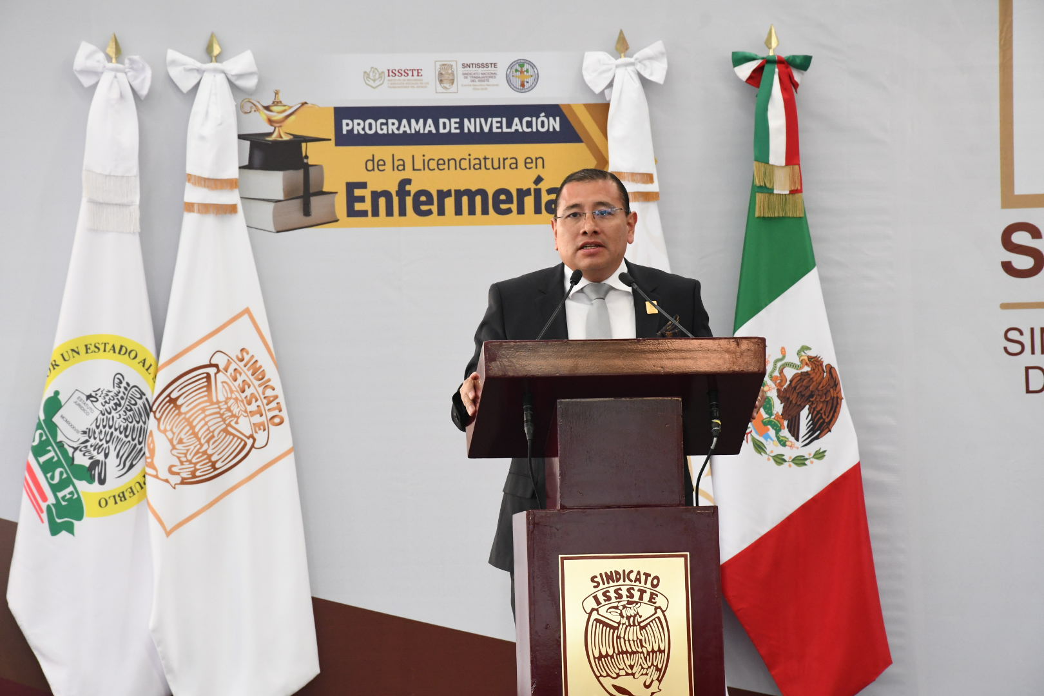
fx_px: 4350
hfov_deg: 13.7
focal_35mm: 150
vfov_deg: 9.1
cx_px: 522
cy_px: 348
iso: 2000
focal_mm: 100
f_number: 10
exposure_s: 1/125
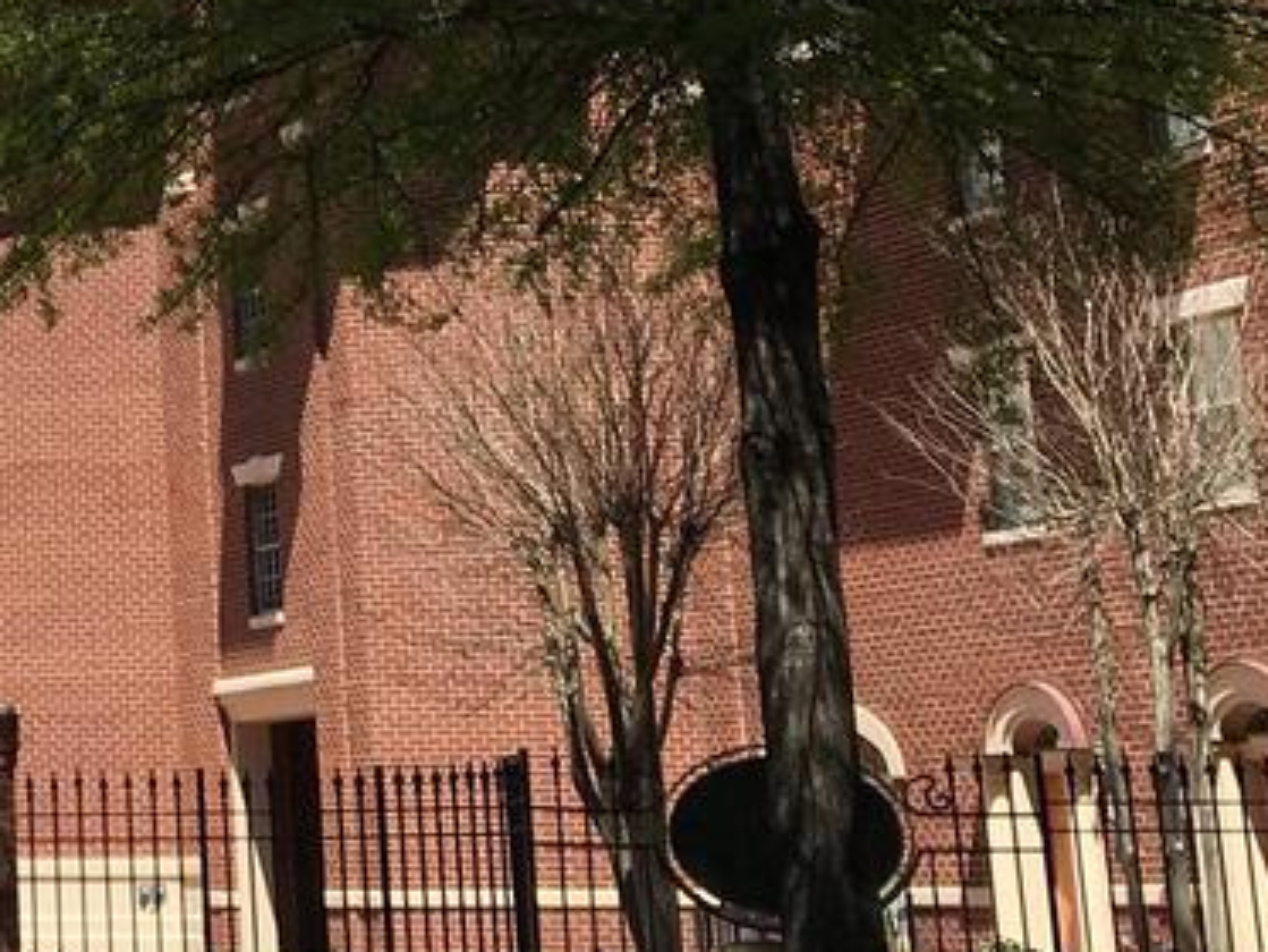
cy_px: -486
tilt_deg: +18.9
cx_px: -381
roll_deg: -0.9
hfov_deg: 16.6
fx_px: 4104
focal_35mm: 112
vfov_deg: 12.6
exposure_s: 1/1202
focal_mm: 4.15
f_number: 2.2
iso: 25
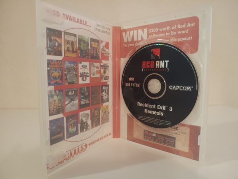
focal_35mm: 24
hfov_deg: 71.6
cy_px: 90
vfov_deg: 56.8
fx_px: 165
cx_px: 119
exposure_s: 1/33.3
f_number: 1.4
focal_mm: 5.89
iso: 3247
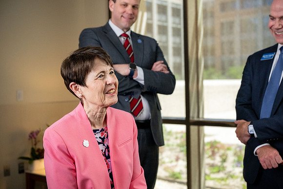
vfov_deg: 28.1
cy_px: 94
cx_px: 142
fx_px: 377
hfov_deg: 41.1
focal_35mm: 48
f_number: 4
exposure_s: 1/400
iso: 2500
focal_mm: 48
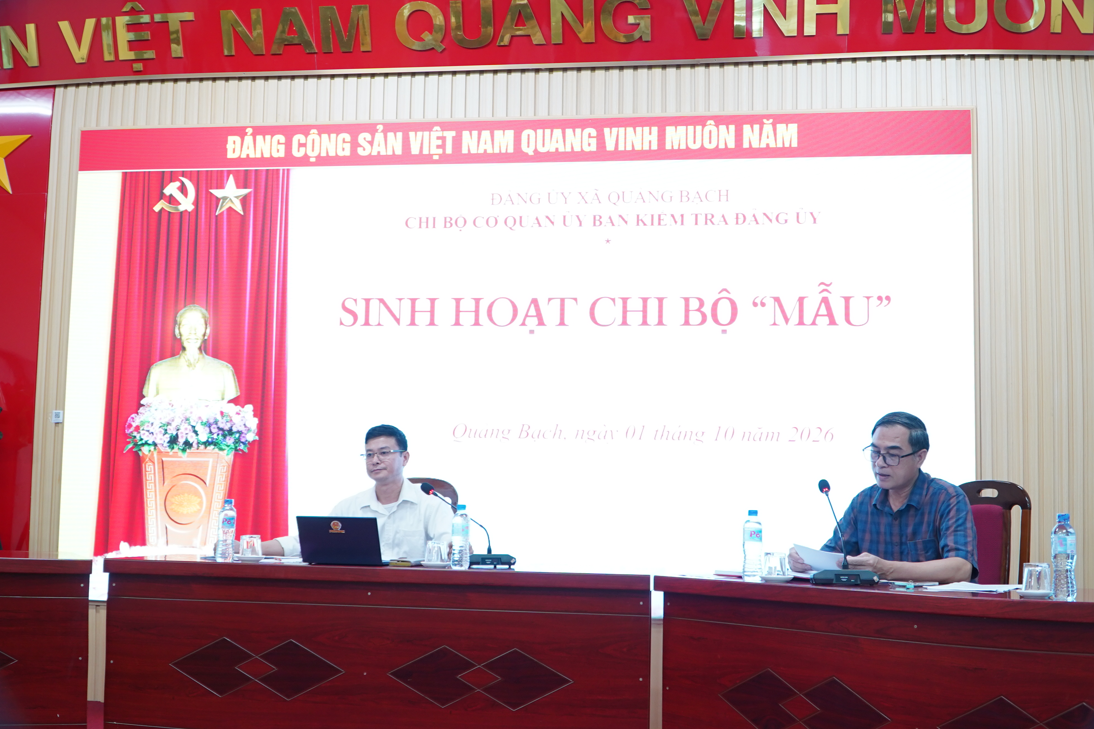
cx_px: 547
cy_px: 364
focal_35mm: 36
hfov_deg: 53.1
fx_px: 1094
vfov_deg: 36.9
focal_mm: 24
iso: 800
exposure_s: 1/40
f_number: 4
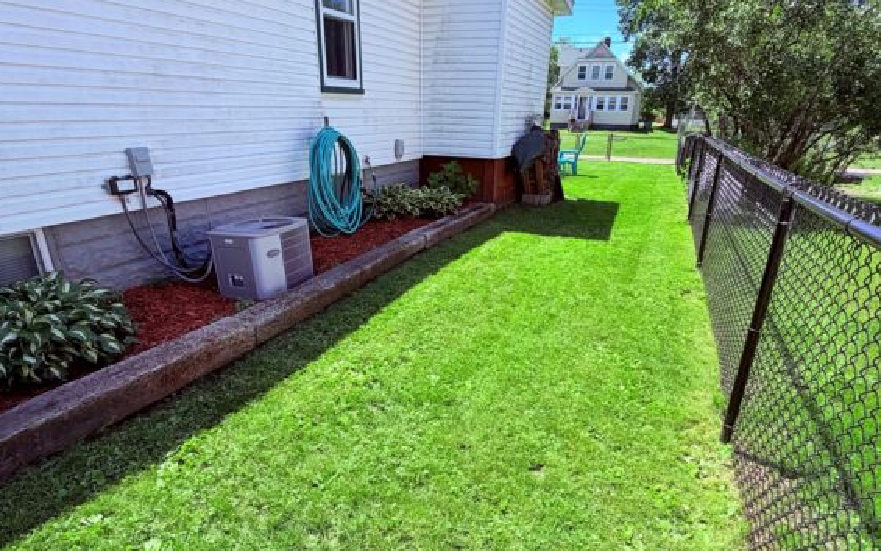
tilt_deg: -21.5
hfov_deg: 82.3
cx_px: 444
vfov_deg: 57.0
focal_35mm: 21
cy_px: 314
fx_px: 504
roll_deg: -1.1
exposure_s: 1/770
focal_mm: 2.22
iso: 40
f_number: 2.2
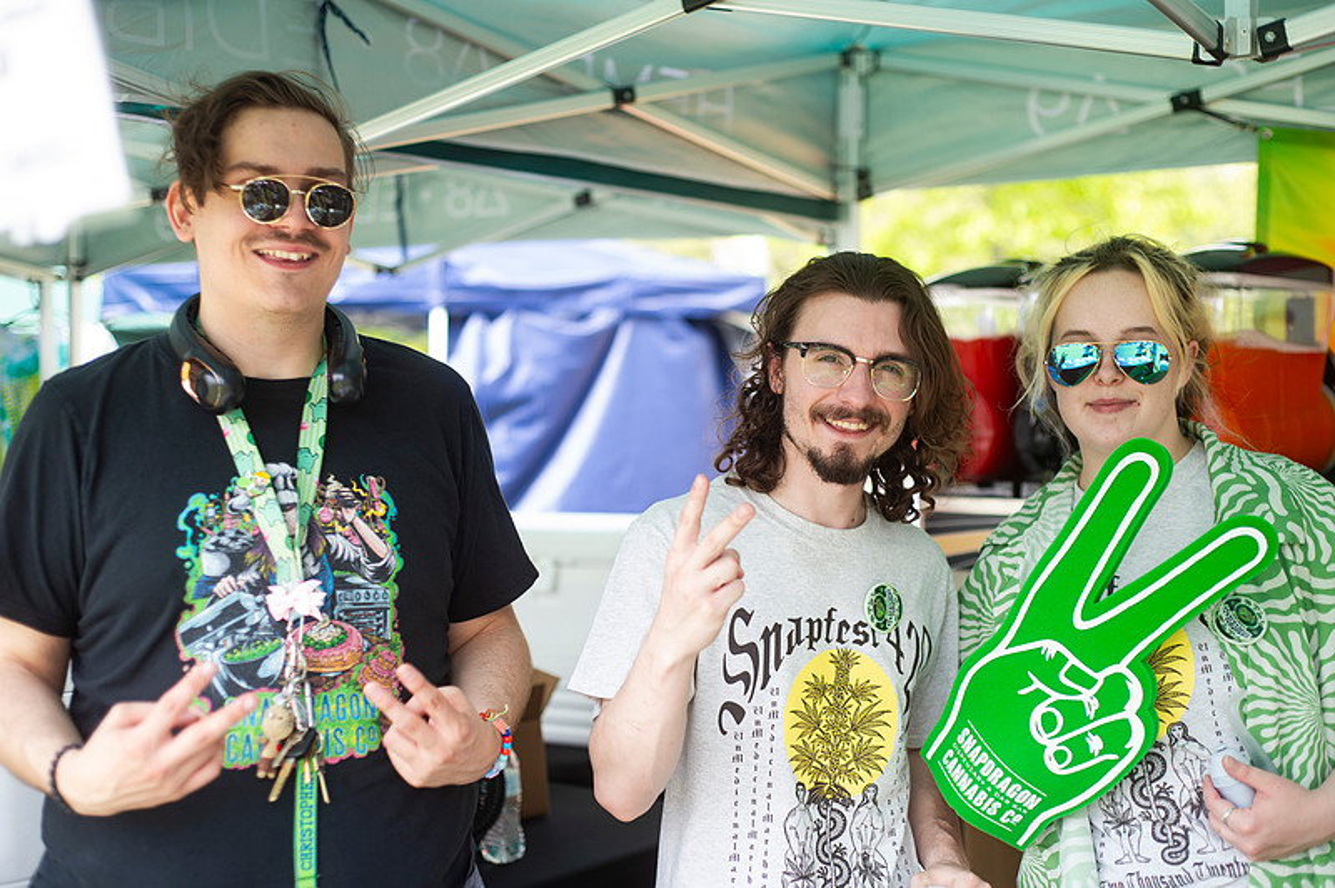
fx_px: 1853
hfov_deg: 39.6
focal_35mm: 50
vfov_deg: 26.9
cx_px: 668
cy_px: 444
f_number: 2.8
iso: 200
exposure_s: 1/400
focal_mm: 50
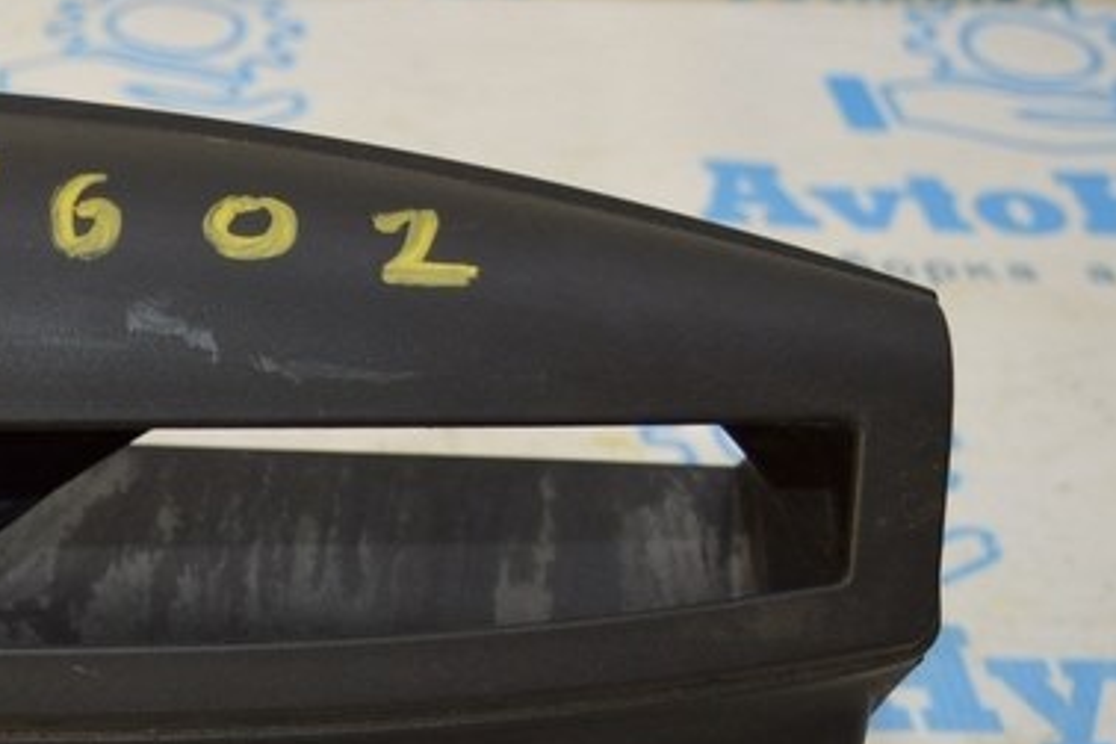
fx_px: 2894
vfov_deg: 14.4
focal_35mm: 93
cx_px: -35
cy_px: 743
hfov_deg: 21.0
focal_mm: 23
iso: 400
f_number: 4
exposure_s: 1/100
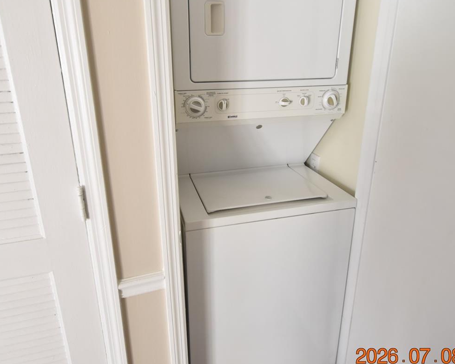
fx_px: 310
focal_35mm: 23
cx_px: 219
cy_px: 146
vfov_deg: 60.4
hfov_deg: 72.6
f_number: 3.5
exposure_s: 1/125
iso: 800
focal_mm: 10
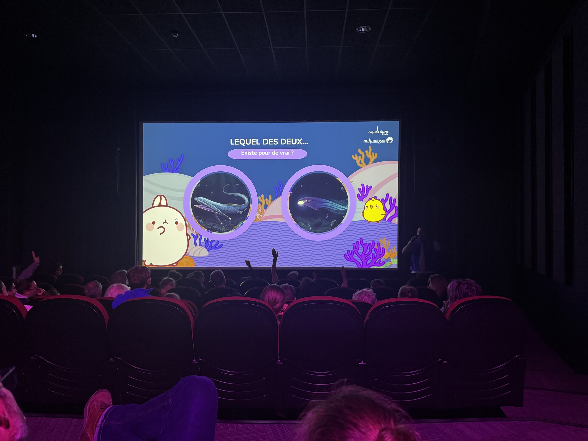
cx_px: 294
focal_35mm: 24
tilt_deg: +1.3
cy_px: 220
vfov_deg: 56.8
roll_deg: +0.1
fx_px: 408
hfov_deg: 71.6
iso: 640
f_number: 1.78
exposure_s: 1/41
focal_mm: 6.76
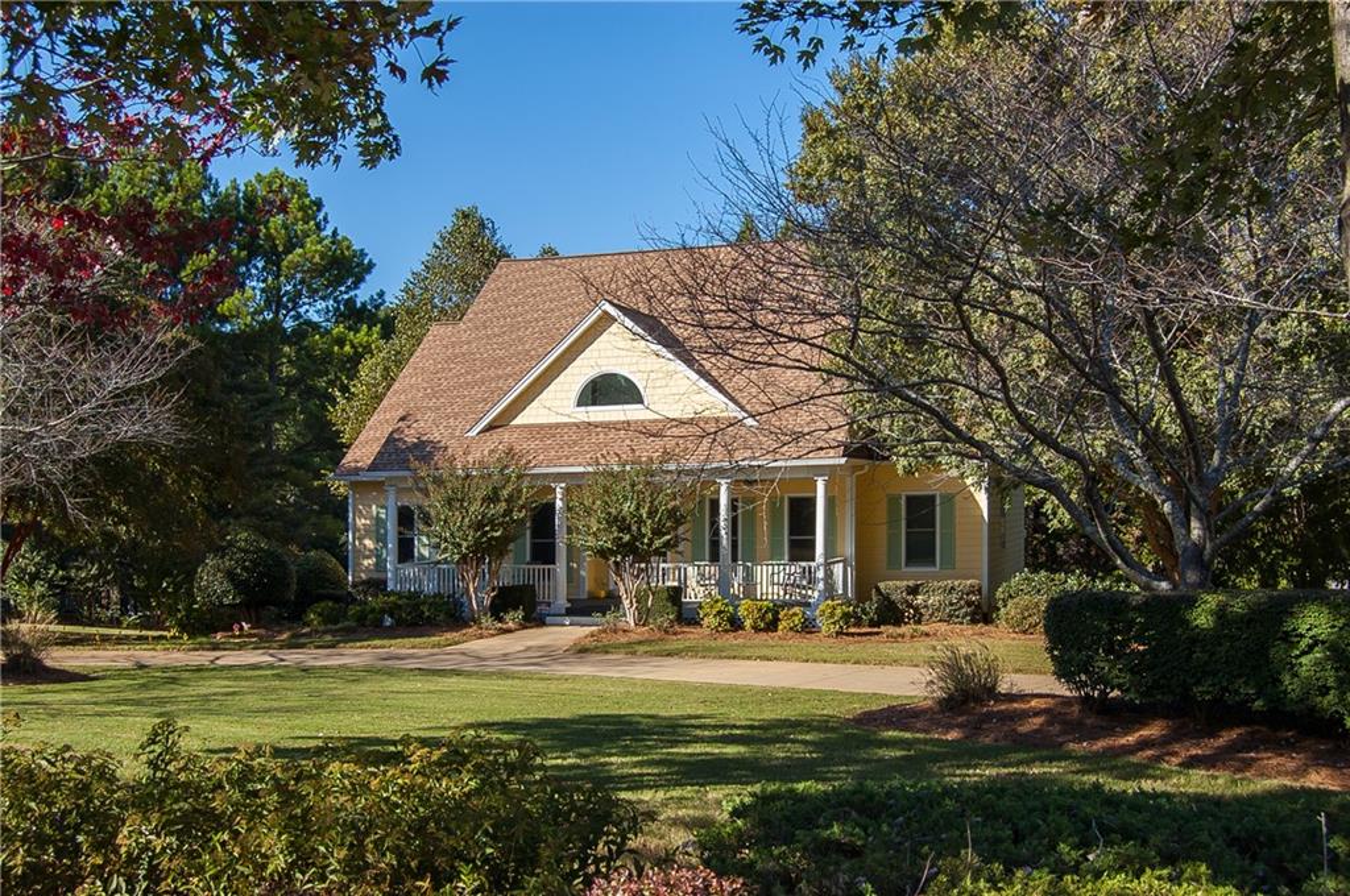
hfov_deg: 49.6
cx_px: 675
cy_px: 448
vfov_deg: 34.1
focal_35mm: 39
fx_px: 1461
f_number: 8
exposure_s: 1/500
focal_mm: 26
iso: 200
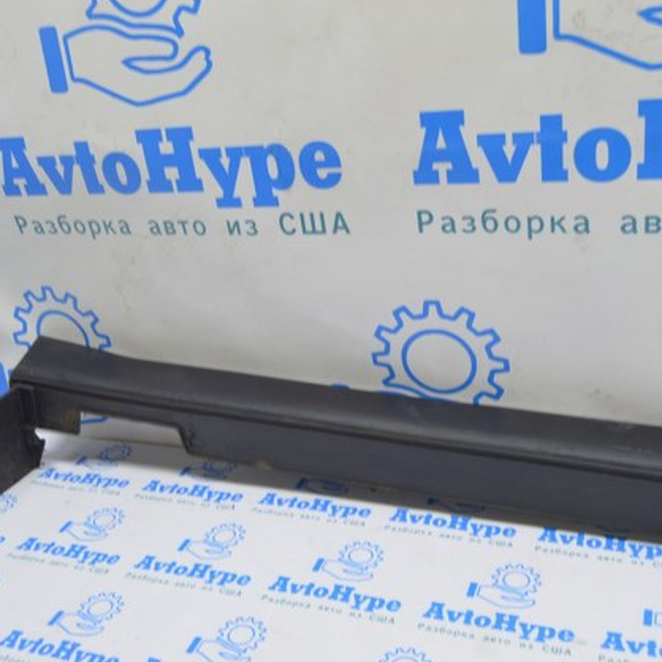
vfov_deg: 42.8
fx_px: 844
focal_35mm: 39
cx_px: 325
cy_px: 330
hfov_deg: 42.8
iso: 400
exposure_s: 1/20
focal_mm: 20
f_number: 5.6
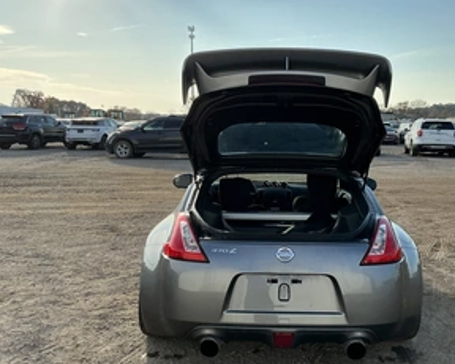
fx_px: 511
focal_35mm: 38
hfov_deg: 47.8
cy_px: 180
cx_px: 265
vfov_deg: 39.1
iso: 25
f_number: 1.8
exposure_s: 1/1342
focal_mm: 3
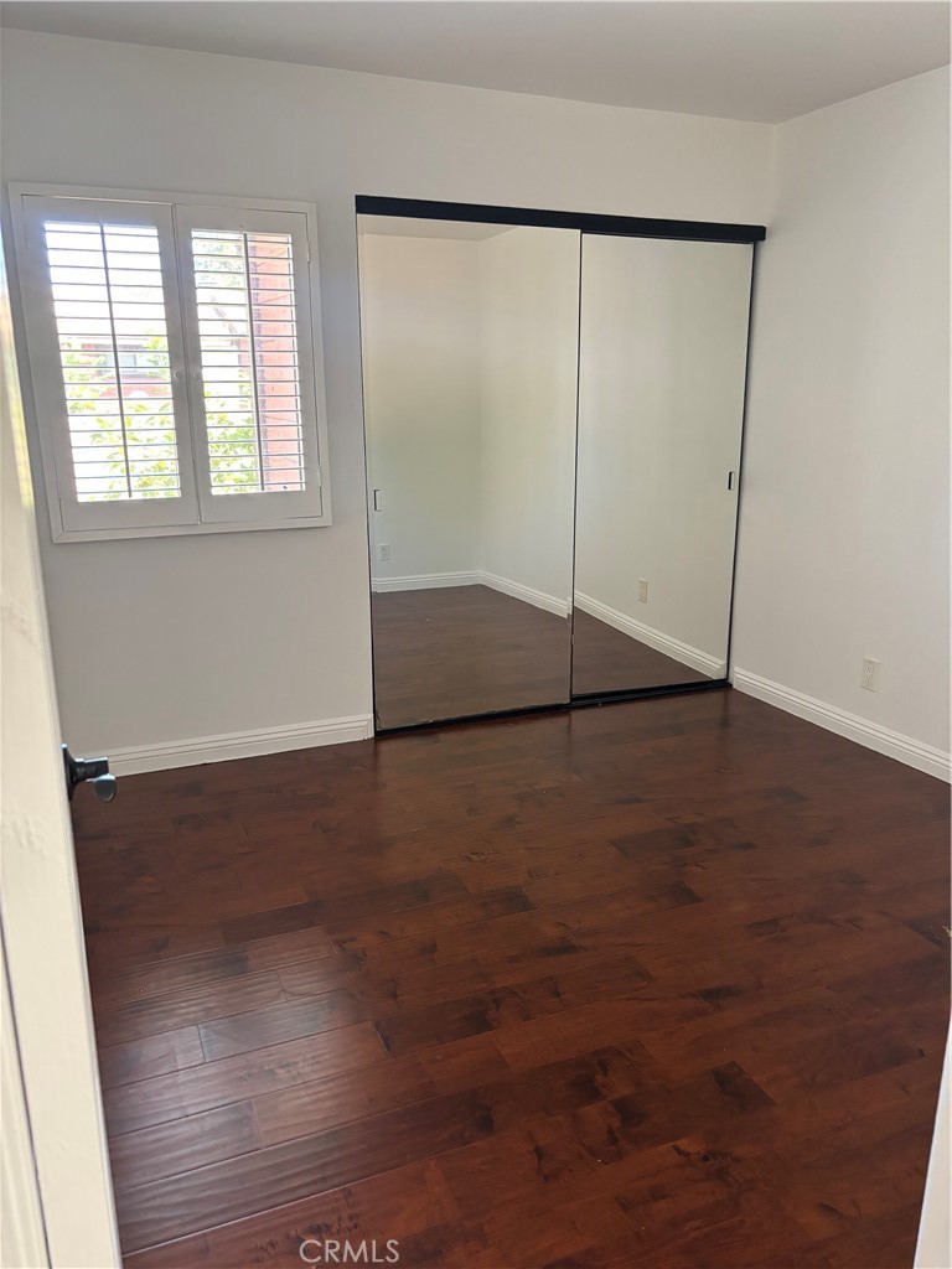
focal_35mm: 26
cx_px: 476
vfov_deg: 67.3
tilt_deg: -15.2
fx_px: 953
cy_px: 634
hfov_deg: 53.1
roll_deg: -0.4
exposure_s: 1/60
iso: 320
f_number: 1.6
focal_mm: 5.96
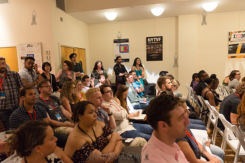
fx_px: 170
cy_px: 81
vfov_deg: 51.3
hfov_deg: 71.5
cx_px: 119
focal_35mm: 25
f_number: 3.5
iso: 3200
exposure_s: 1/200
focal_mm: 24
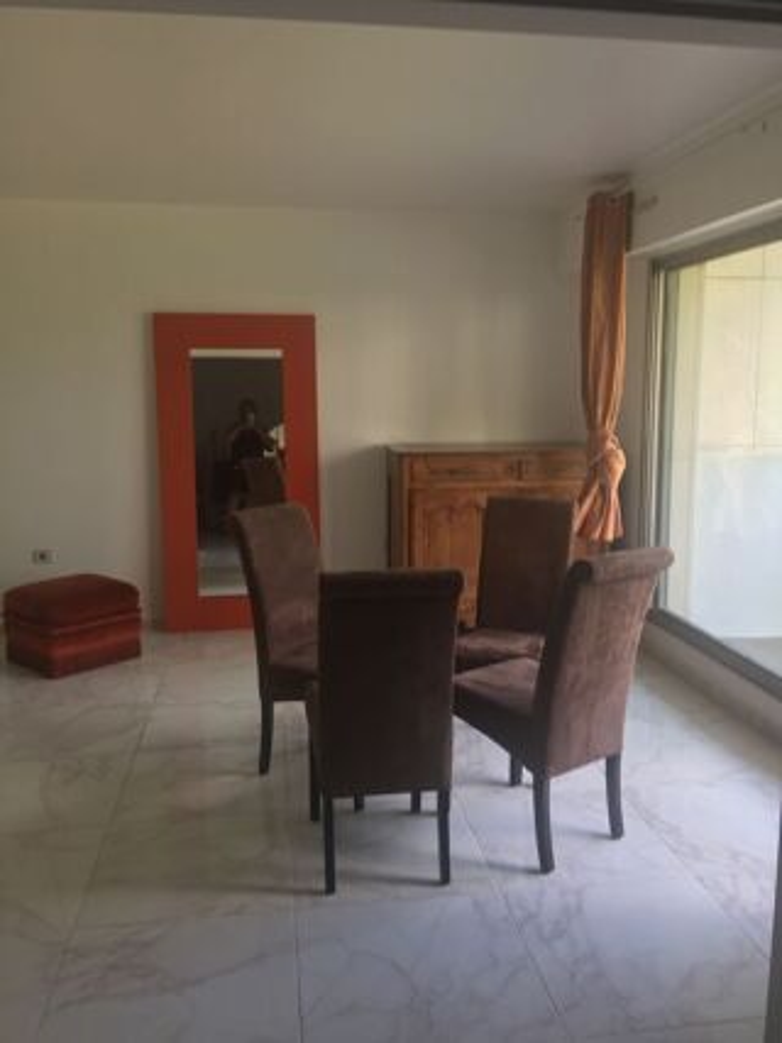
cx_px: 391
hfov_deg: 48.2
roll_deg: -1.2
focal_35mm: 29
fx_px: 874
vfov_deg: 61.7
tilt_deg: -4.7
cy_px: 522
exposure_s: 1/50
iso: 32
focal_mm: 4.15
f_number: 2.2
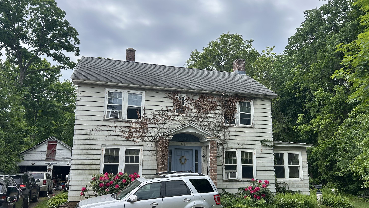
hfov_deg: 66.1
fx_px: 284
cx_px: 187
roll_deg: +1.2
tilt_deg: +8.3
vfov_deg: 40.2
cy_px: 108
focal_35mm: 29
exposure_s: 1/3571
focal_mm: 5.7
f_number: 1.5
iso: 50
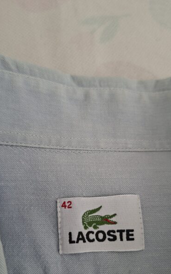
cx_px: 83
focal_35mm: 33
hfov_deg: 38.3
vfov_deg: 57.5
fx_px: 246
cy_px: 171
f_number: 1.8
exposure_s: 1/186
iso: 50
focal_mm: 5.54
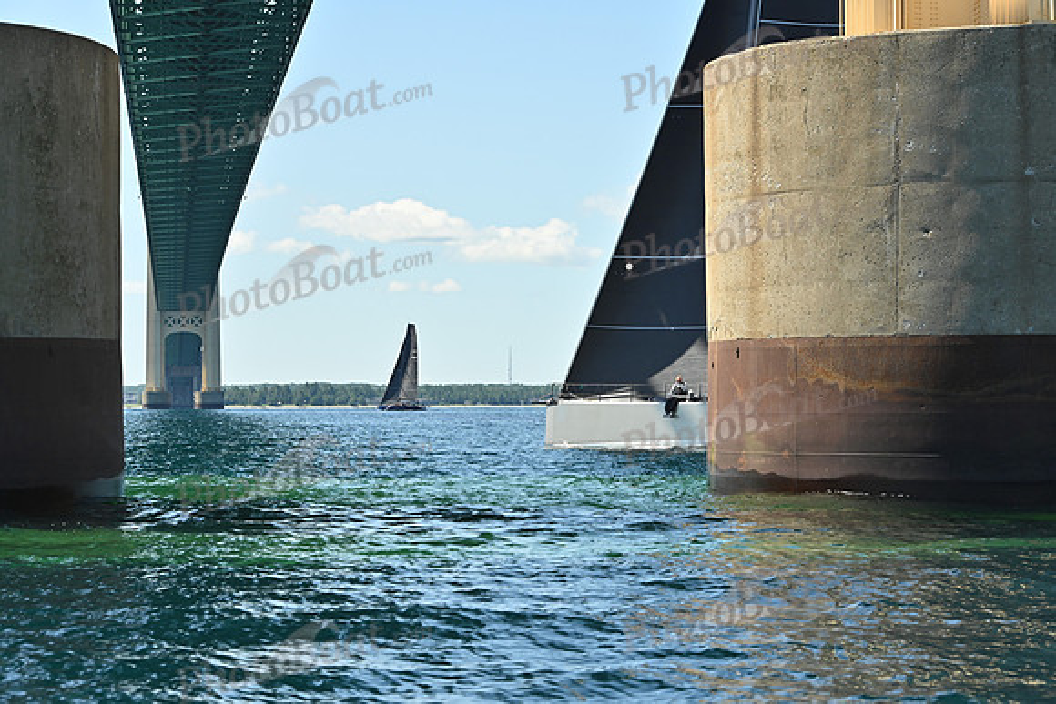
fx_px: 2934
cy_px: 352
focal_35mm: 100
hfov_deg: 20.4
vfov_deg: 13.7
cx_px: 528
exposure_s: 1/1000
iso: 320
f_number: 7.1
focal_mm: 100
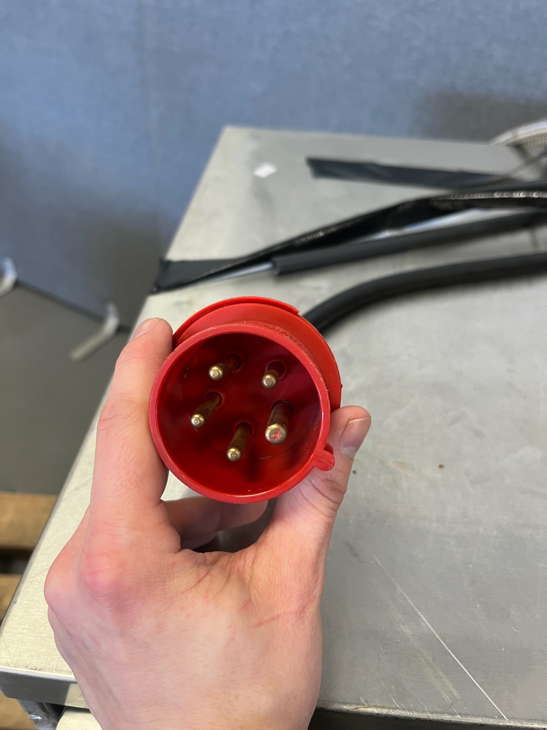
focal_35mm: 26
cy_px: 365
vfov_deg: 67.3
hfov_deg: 53.1
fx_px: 548
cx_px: 274
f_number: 1.6
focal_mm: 5.1
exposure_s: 1/50
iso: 100
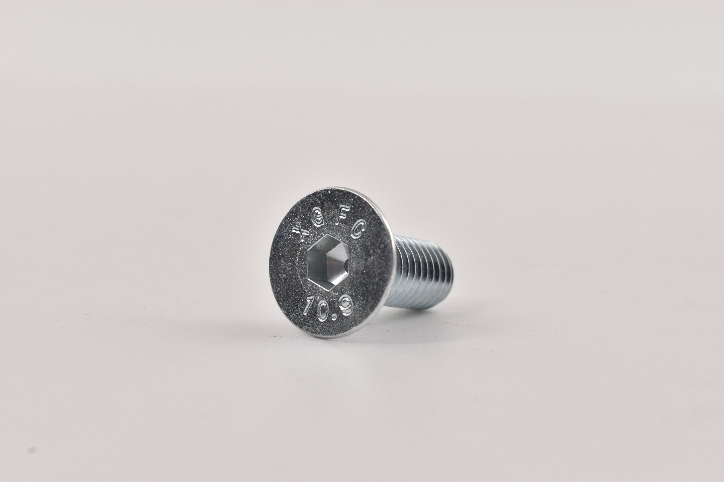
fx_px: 1659
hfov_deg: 24.6
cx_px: 362
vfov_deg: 16.6
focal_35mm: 82
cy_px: 241
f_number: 13
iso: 280
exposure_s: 1/60
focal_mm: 55
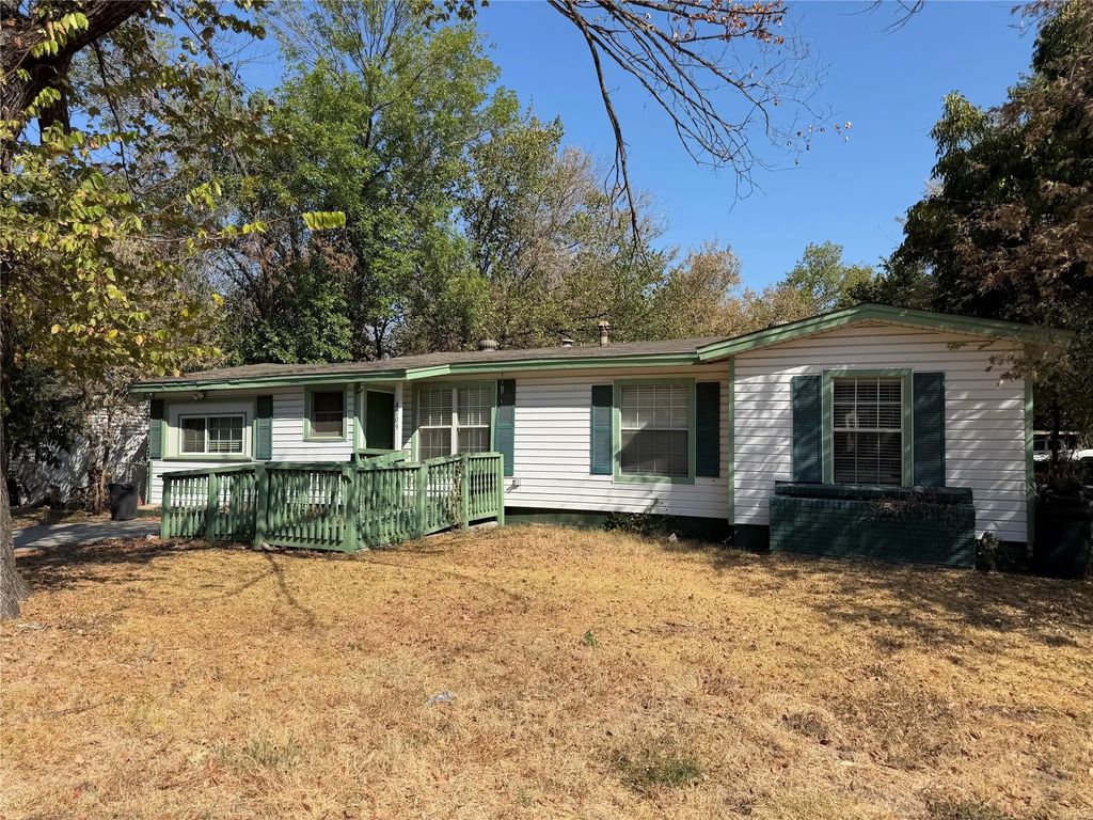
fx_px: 758
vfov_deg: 56.8
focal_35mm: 24
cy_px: 410
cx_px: 546
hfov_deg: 71.6
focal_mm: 6.76
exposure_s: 1/4673
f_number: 1.78
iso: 80
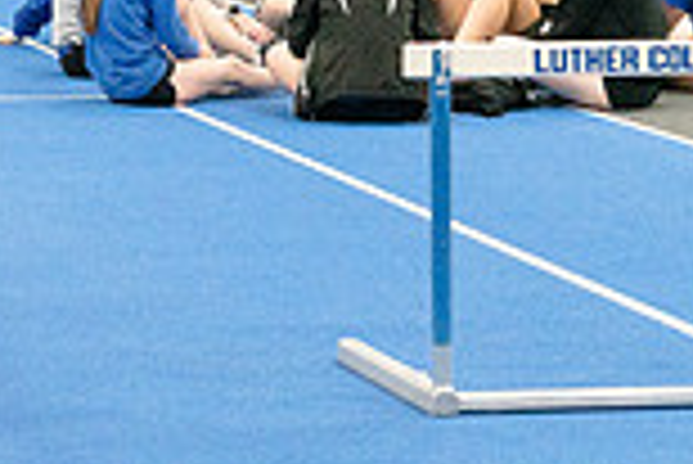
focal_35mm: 184
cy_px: -291
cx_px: -338
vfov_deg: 7.3
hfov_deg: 10.8
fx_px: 3545
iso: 4000
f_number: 4.5
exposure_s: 1/500
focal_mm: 49
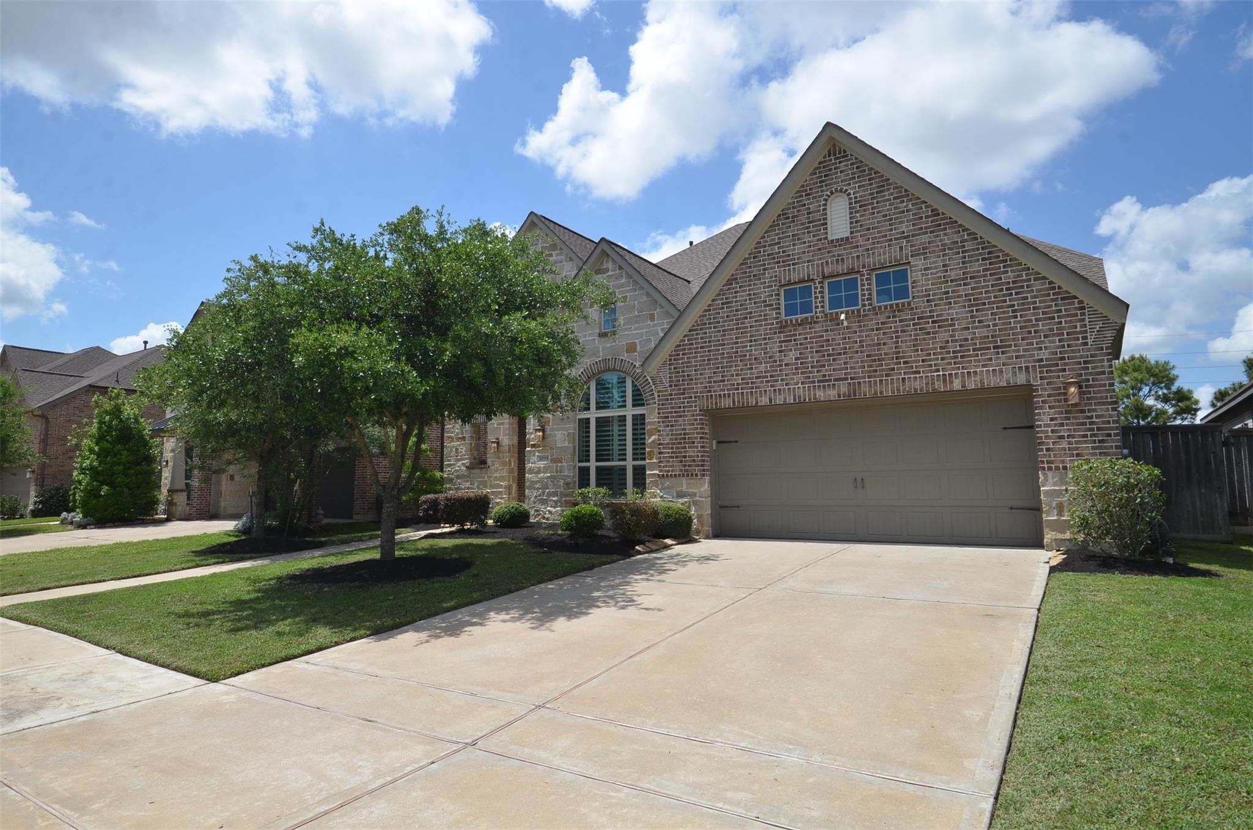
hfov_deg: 85.5
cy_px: 415
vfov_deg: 63.0
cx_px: 626
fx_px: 677
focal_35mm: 20
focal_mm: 13
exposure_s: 1/500
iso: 320
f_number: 11
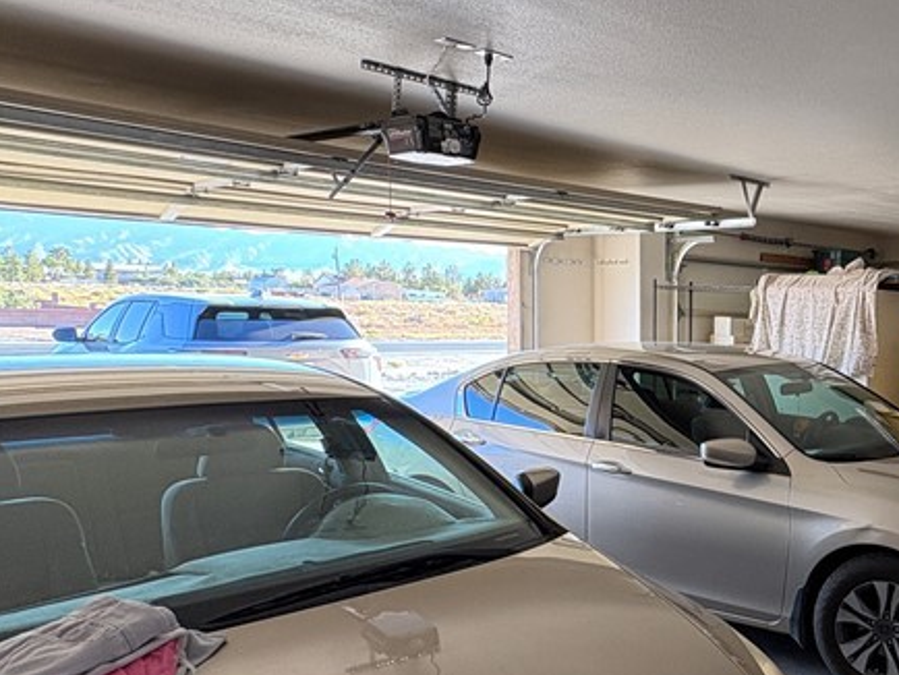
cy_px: 408
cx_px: 889
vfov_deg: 42.8
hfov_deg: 46.7
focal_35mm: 33
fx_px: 858
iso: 160
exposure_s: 1/99
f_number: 2.2
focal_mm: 2.22
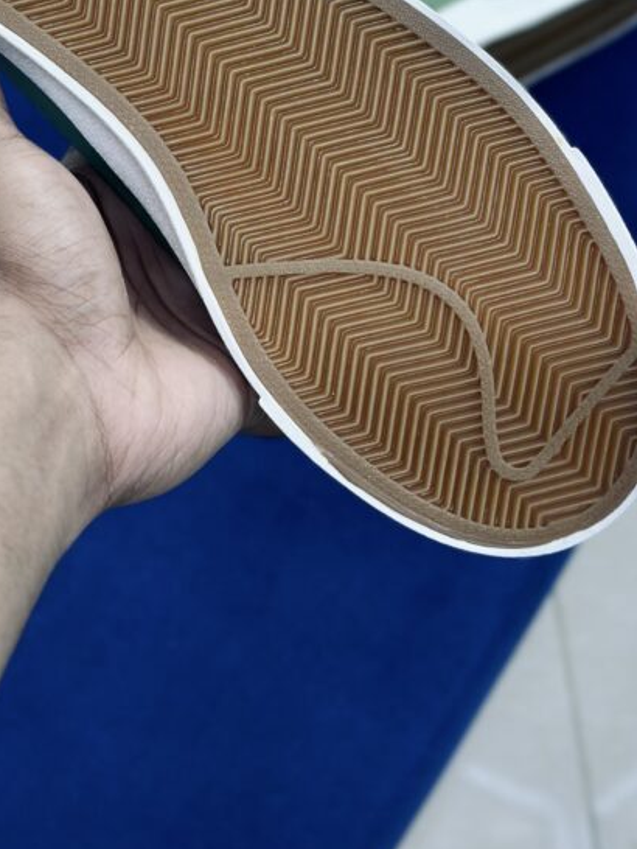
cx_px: 263
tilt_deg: -60.7
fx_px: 2010
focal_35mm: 82
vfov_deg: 23.4
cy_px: 150
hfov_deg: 18.0
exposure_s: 1/100
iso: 100
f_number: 1.78
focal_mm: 6.86
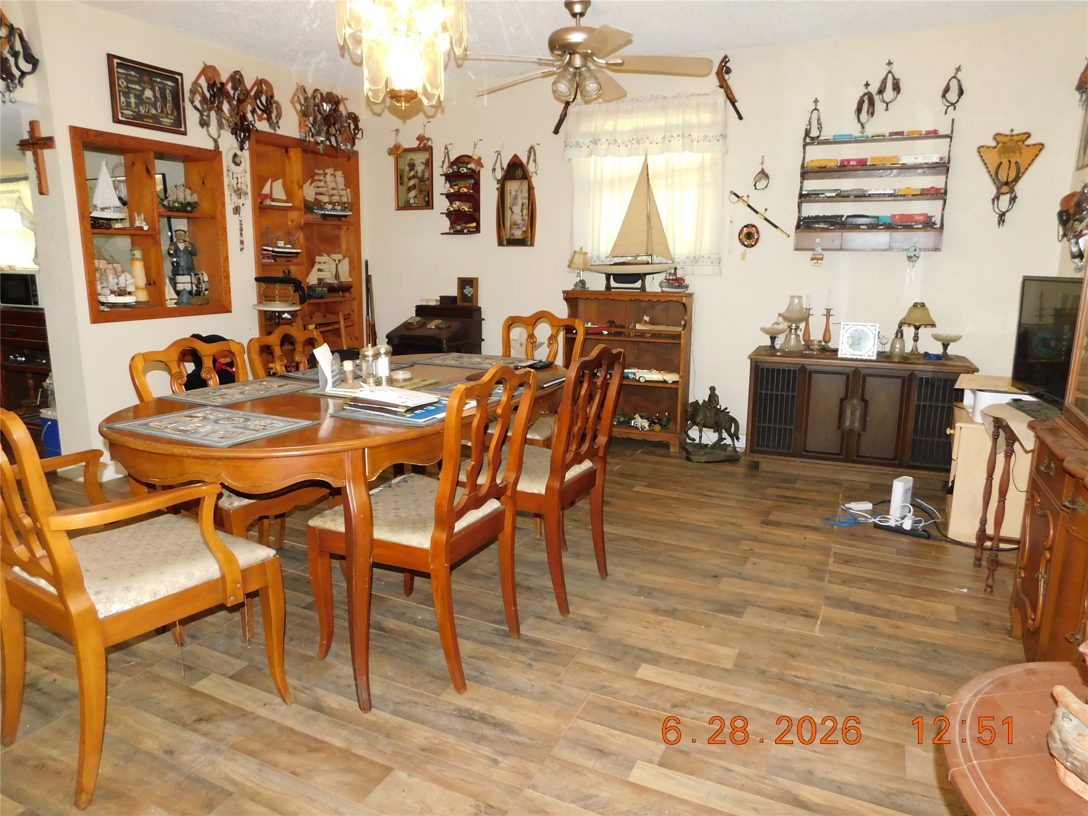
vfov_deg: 58.9
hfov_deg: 73.9
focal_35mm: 23
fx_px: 723
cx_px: 544
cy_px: 408
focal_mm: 4
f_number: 3
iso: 320
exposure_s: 1/30
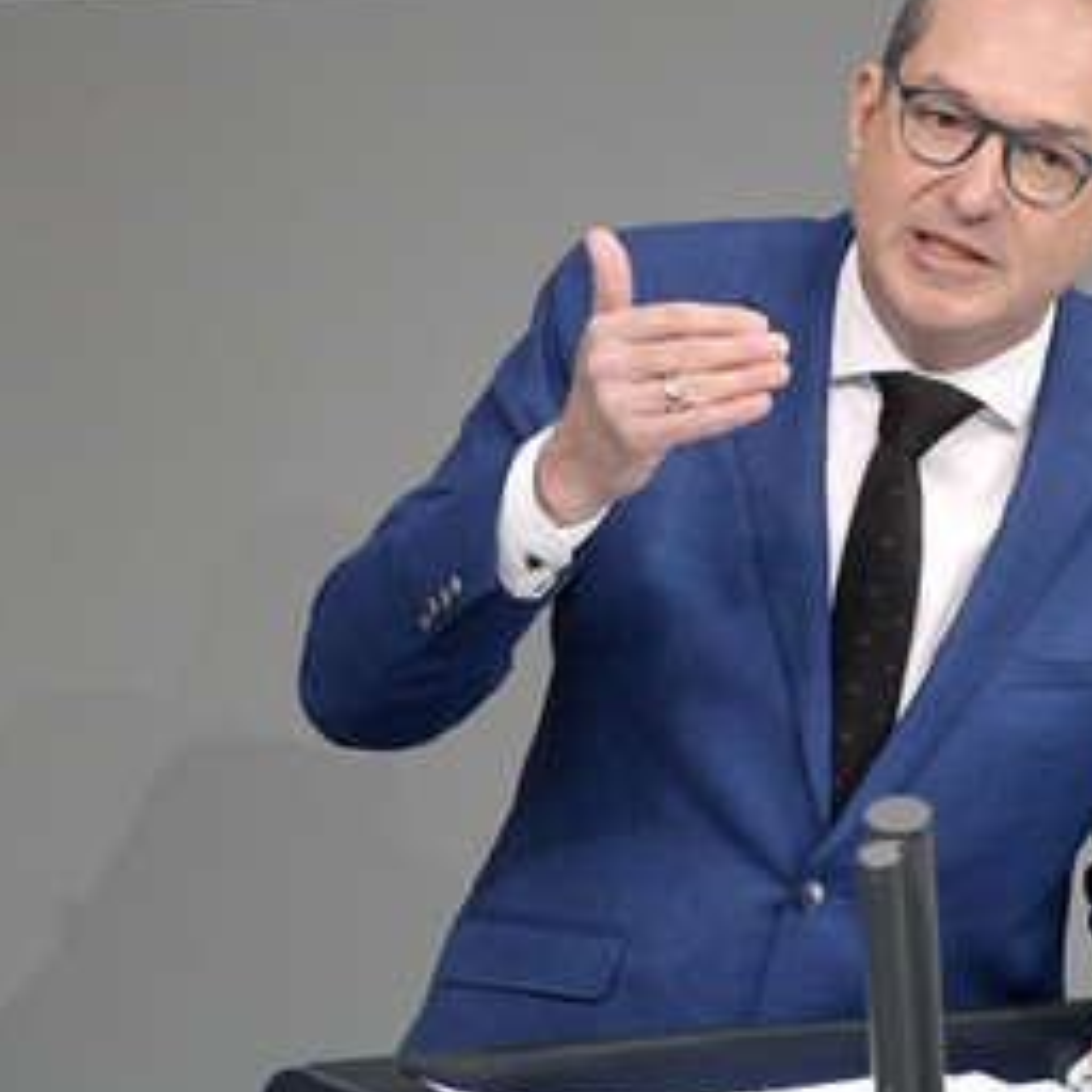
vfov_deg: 2.3
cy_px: 520
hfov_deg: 2.3
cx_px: 877
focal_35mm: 747
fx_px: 26661
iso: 12800
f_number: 5.6
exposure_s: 1/400
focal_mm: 500
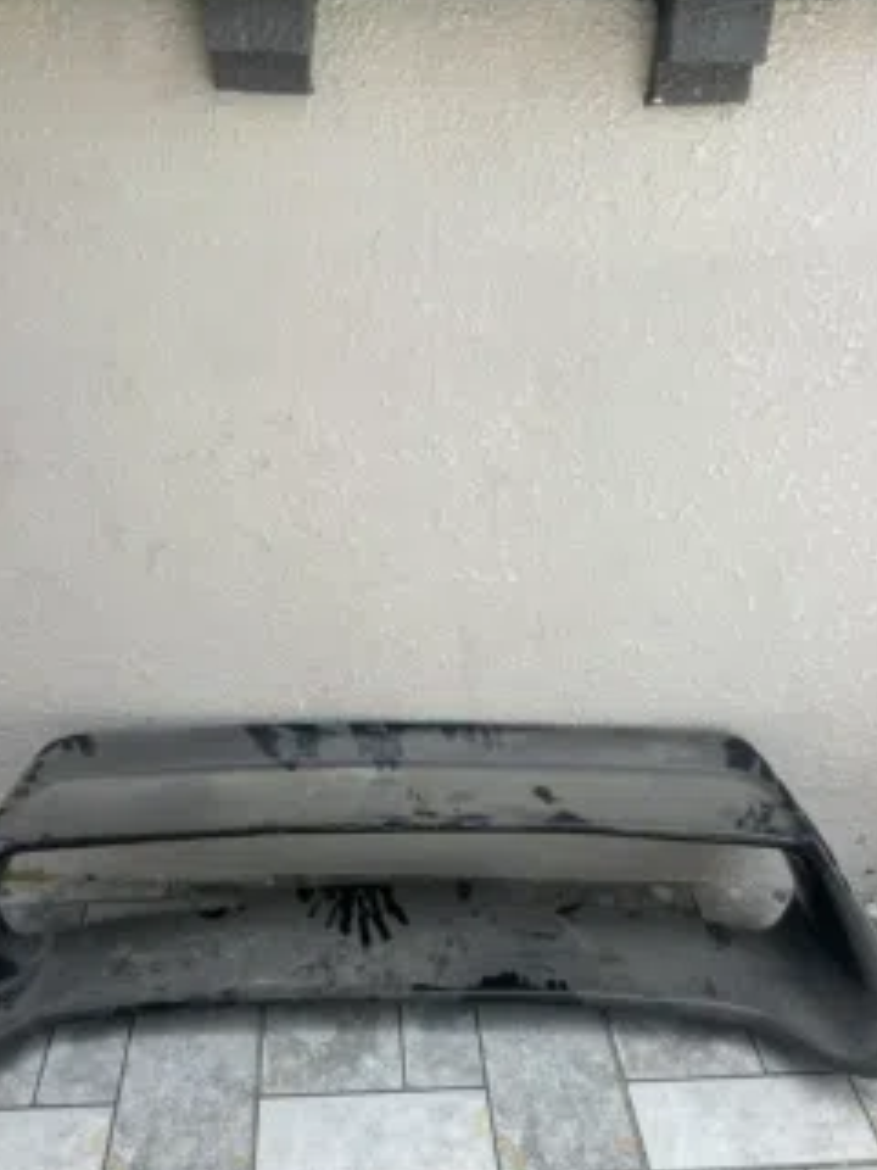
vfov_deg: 59.9
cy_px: 640
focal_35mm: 30
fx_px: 1013
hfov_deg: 46.8
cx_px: 402
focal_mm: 6.86
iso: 80
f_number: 1.78
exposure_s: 1/1289
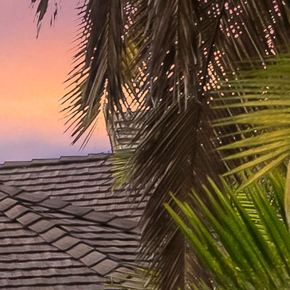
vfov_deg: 7.0
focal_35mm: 245
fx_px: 2322
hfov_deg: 5.8
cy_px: 496
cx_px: -972
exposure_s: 1/1.67
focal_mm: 30
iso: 500
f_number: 8
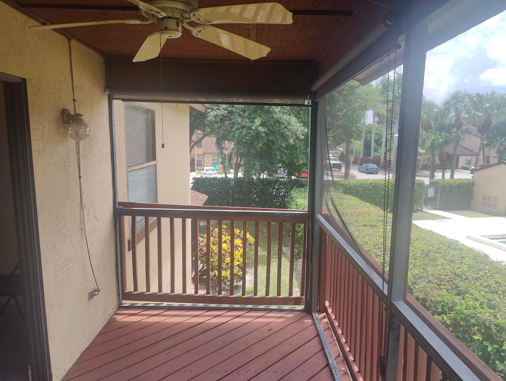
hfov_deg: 73.9
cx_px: 253
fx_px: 337
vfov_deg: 59.0
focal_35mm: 23
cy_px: 190
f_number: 1.8
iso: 100
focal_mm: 6.06
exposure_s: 1/753
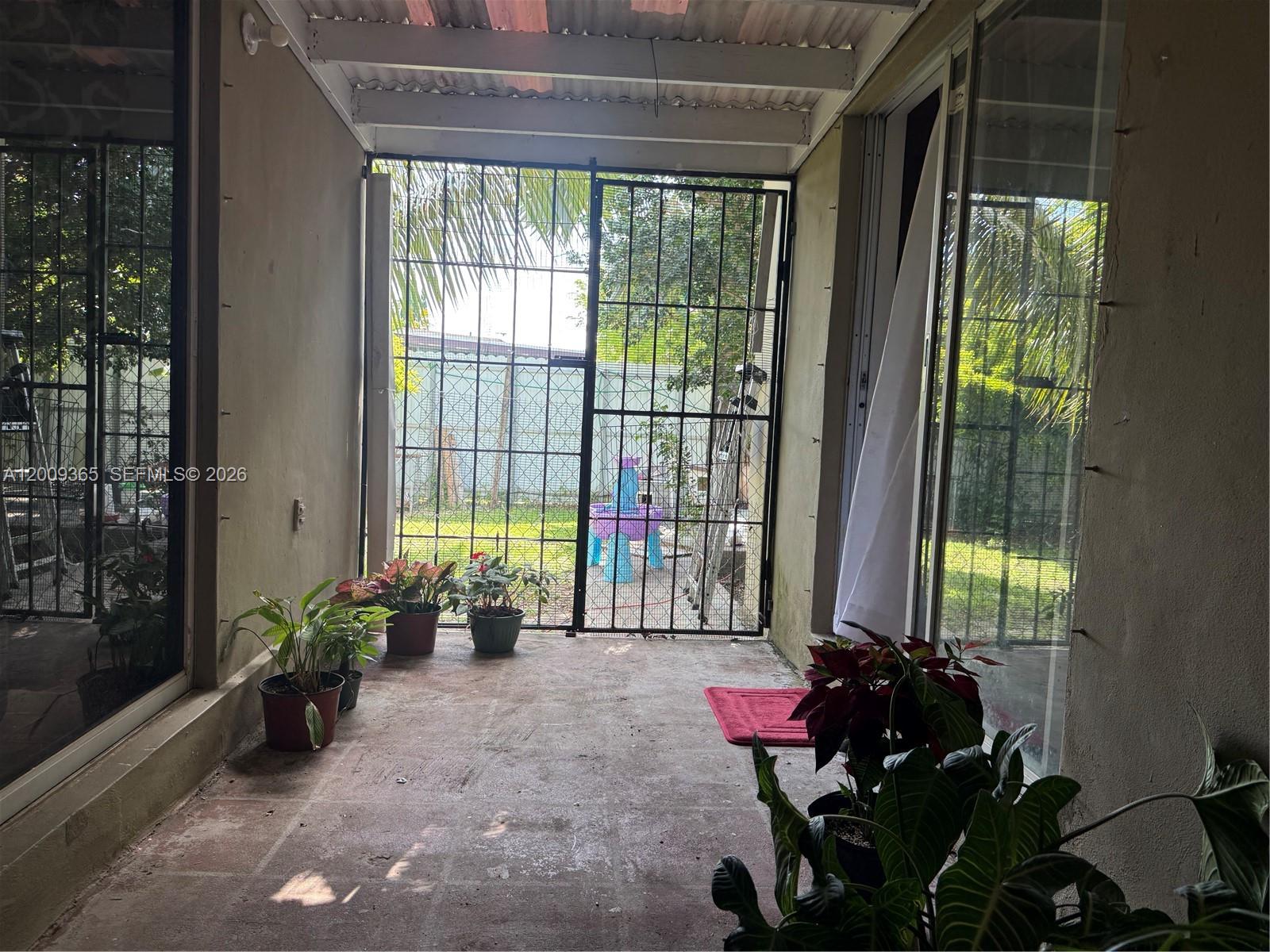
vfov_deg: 56.8
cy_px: 476
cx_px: 635
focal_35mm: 24
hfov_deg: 71.6
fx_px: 881
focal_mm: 6.76
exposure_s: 1/234
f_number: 1.78
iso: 100
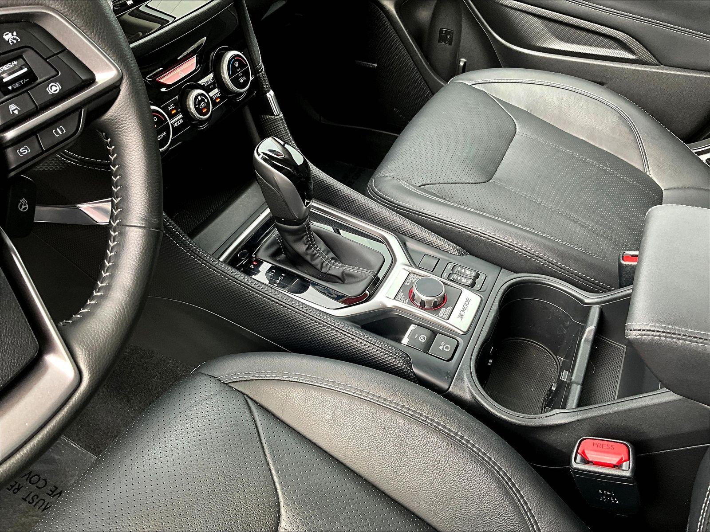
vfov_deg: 48.2
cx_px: 355
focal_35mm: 29
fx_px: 595
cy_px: 266
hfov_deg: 61.7
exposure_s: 1/60
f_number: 1.8
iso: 80
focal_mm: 3
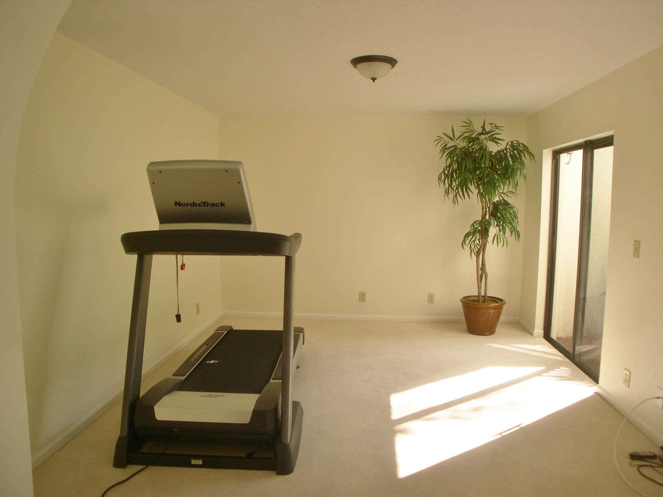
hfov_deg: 49.0
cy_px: 248
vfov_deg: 37.7
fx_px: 728
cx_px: 332
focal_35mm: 38
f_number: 2.8
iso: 100
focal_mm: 8
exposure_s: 1/102
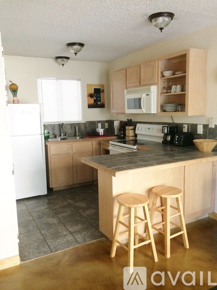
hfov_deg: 48.2
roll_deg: +1.6
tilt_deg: -8.3
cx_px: 108
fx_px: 242
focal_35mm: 29
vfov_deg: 61.7
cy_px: 145
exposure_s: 1/30
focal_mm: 4.15
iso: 200
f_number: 2.2
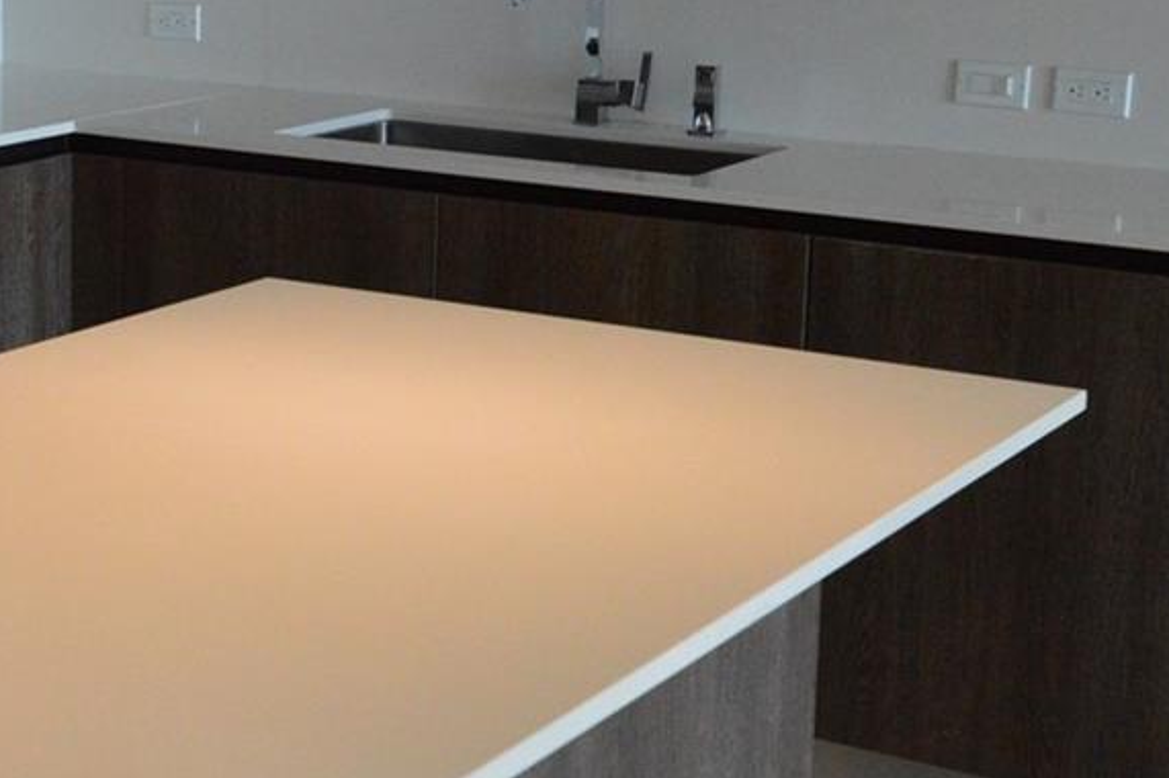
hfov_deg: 23.0
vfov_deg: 16.2
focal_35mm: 84
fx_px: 2726
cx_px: -53
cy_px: 230
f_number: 3.5
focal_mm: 20
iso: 2200
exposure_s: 1/500
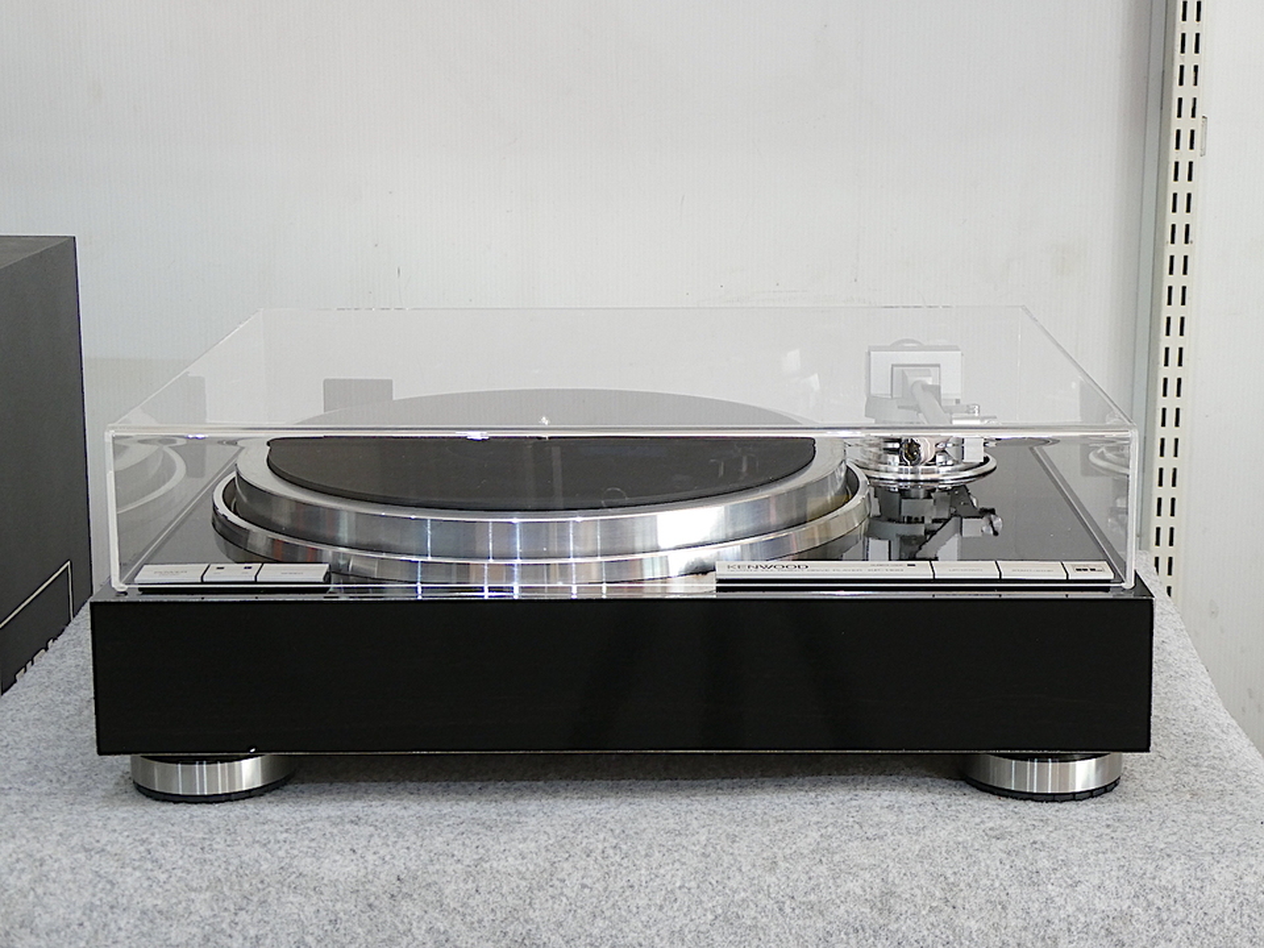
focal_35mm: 61
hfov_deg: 31.7
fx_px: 2227
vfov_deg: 24.0
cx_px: 632
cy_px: 474
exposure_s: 1/25
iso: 200
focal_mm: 10.9
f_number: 4.3
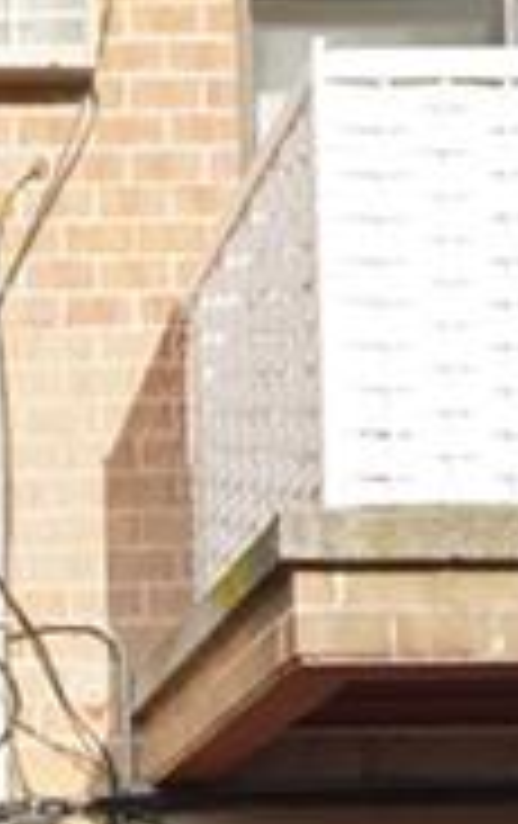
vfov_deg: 19.9
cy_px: 1135
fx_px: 2111
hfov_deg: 13.0
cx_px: -324
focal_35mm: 94
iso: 100
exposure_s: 1/250
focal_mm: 11
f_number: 5.6
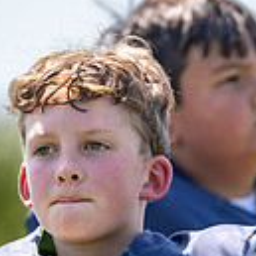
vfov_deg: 2.0
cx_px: 339
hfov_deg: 2.0
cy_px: 302
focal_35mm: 861
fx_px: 7204
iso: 100
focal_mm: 200
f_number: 2.8
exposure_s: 1/800
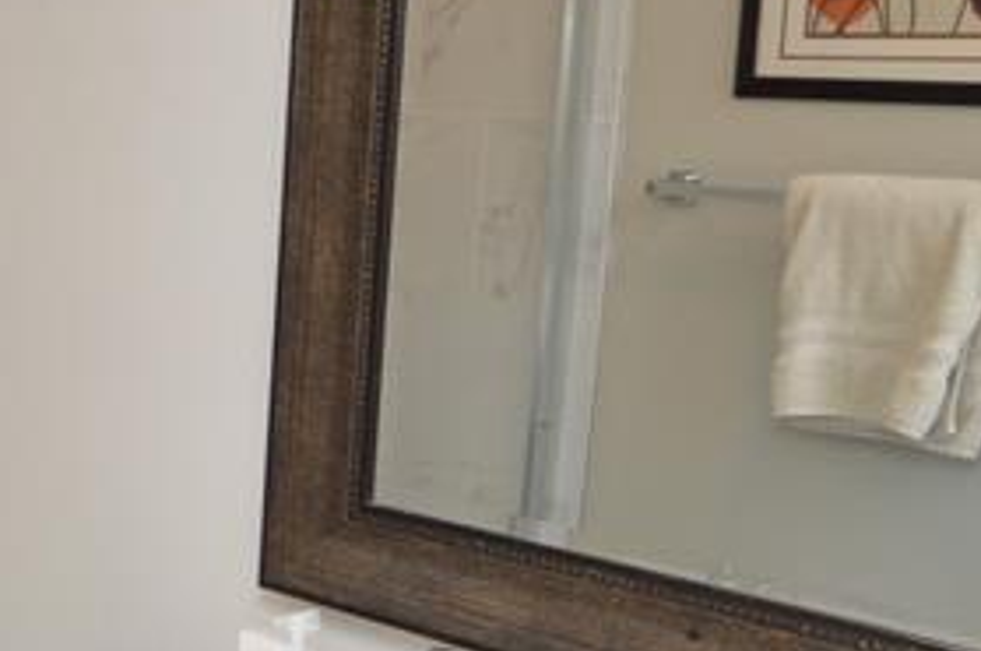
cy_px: 306
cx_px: -243
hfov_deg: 26.6
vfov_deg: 20.5
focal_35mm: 66
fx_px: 1795
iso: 320
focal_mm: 12
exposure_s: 1/125
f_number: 5.6
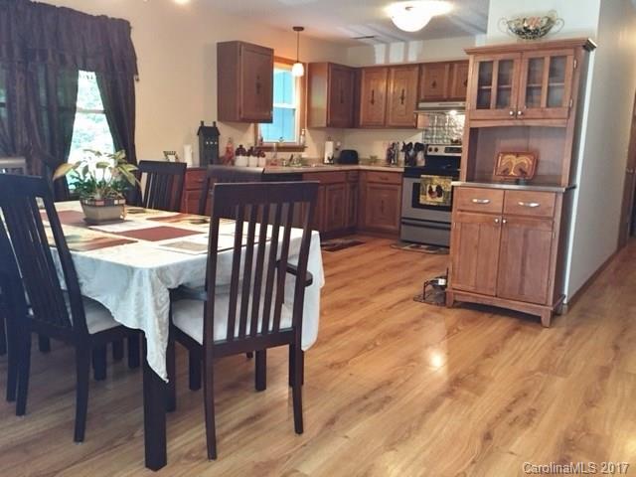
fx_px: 533
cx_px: 318
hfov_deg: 61.7
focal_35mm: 29
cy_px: 238
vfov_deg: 48.2
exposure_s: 1/30
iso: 200
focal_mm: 4.15
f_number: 2.2
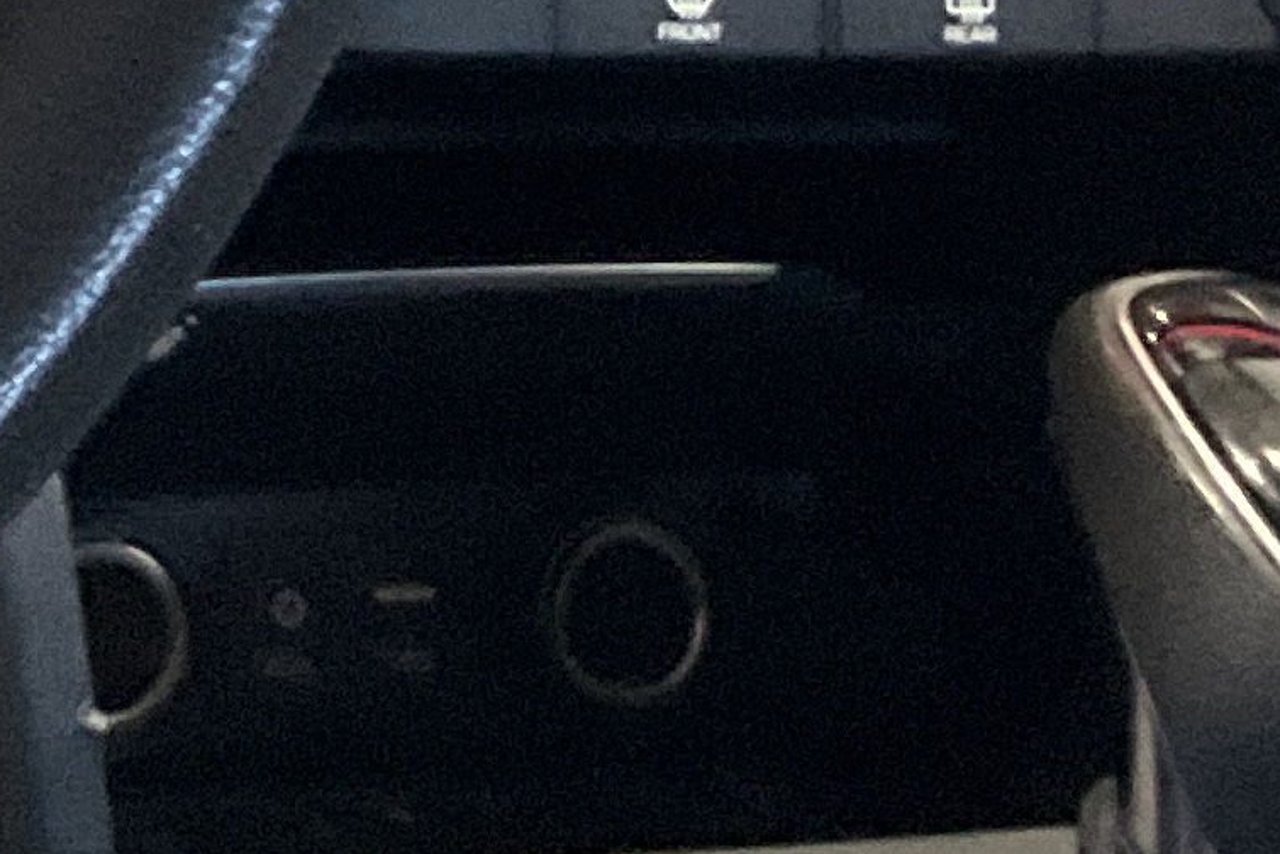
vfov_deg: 7.9
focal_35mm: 161
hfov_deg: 11.8
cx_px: -993
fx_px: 5726
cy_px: -1228
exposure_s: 1/40
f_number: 1.8
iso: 320
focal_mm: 3
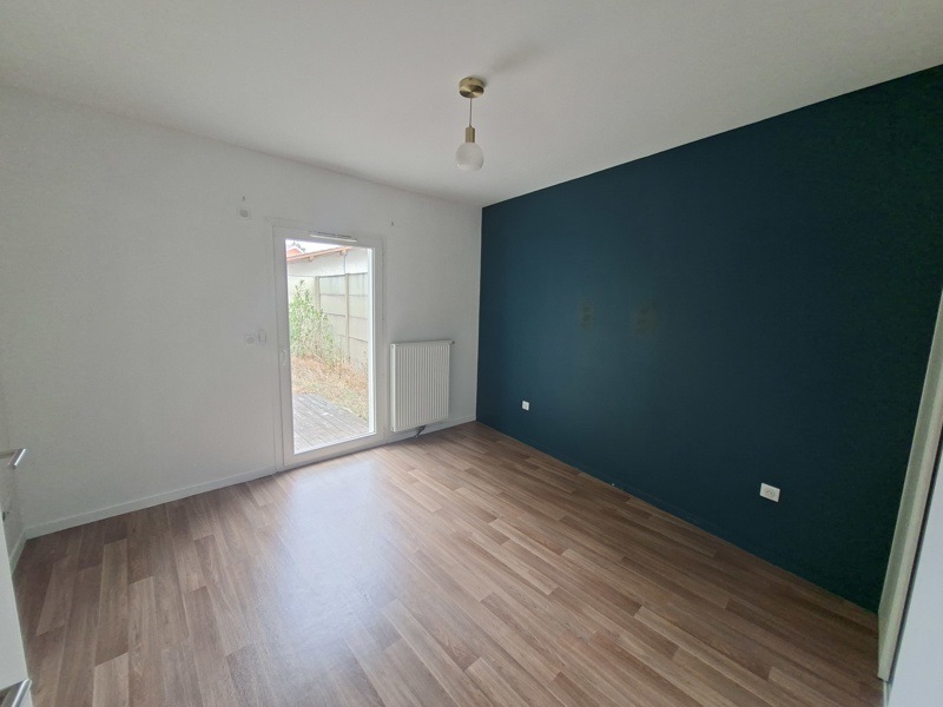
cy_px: 354
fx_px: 354
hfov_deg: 106.2
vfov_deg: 89.9
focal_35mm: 13
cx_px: 472
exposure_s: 1/50
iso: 80
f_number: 2.2
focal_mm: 1.74
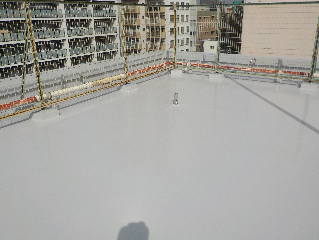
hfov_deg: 60.0
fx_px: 276
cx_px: 160
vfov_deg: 46.8
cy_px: 120
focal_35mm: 30
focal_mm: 4.1
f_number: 6.6
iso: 125
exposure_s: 1/800
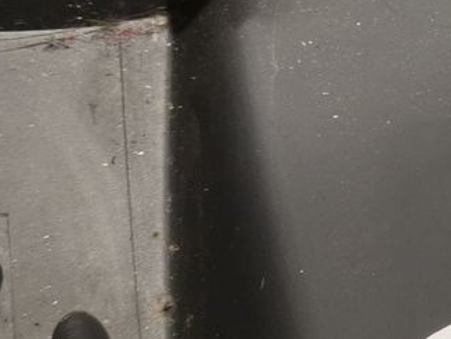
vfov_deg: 14.4
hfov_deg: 18.0
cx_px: 582
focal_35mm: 102
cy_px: 48
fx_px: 1330
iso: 50
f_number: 1.8
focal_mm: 4.75
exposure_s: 1/50
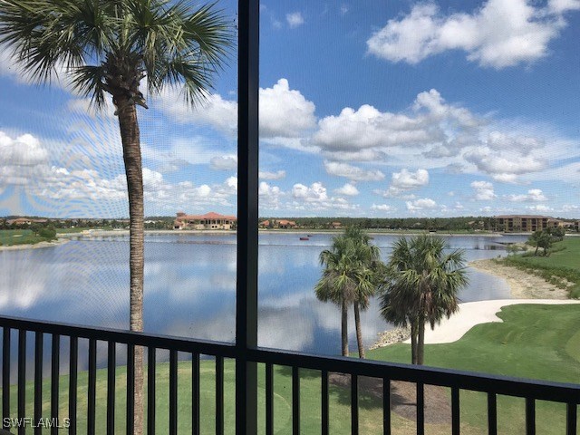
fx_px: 469
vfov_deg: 49.7
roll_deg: +0.4
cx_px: 290
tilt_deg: +1.0
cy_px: 218
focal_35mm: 28
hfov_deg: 63.4
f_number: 1.8
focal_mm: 3.99
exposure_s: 1/1842
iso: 20
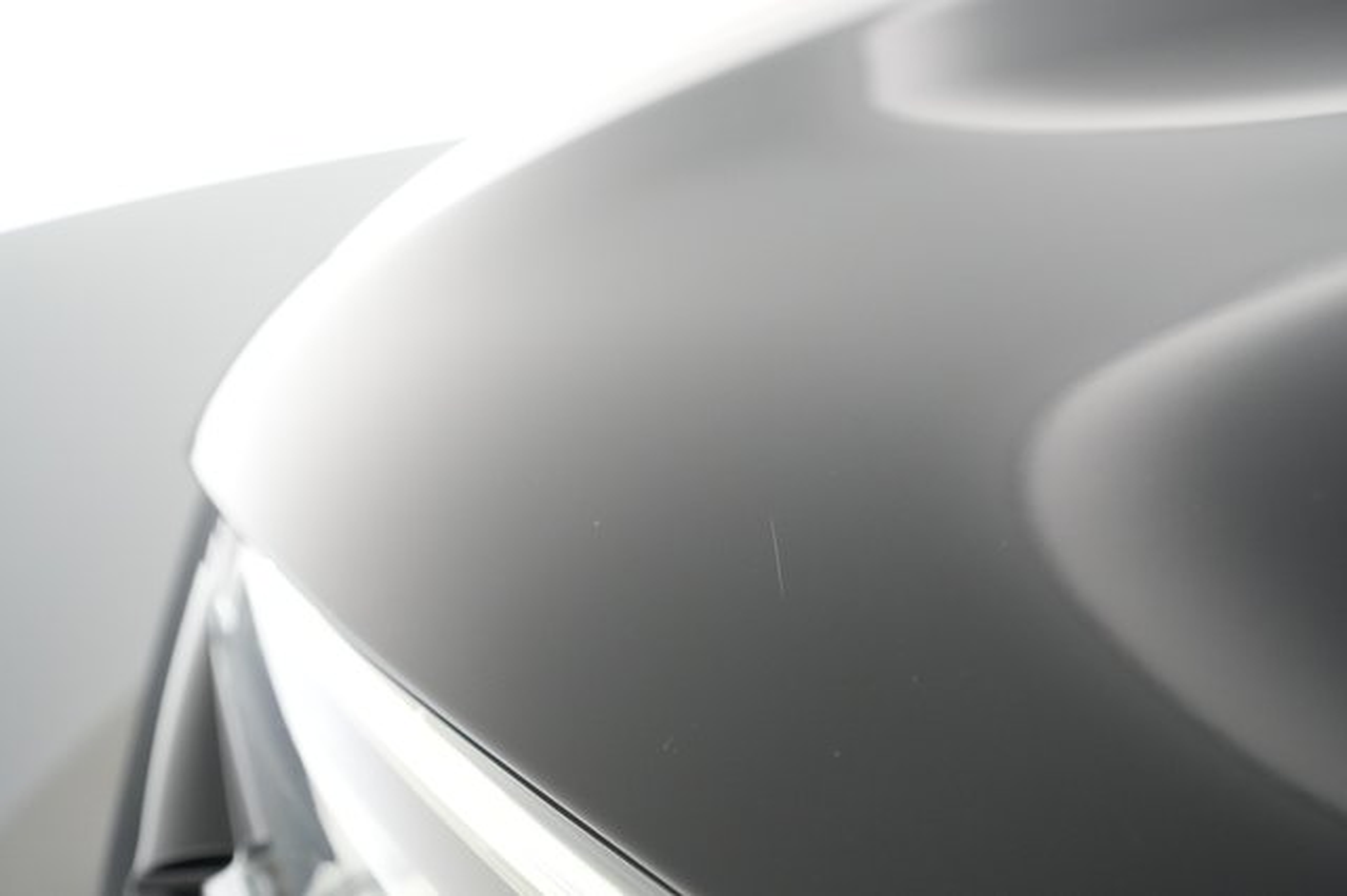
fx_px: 1047
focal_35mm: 28
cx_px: 674
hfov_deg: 65.5
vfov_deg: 46.4
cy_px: 448
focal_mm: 28
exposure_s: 1/100
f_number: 5
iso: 5000
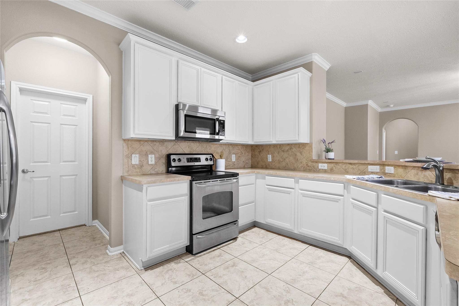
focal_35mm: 16
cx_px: 230
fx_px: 204
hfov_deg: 96.7
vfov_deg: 73.8
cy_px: 153
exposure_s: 1/8
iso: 1000
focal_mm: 16
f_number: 8
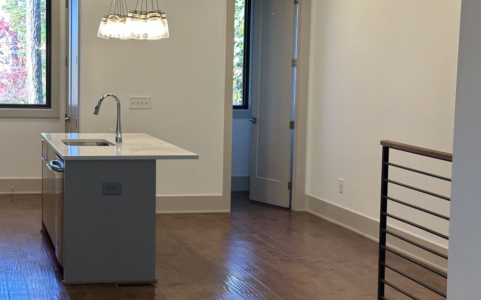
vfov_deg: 17.6
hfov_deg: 27.6
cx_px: 144
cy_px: 158
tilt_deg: -6.1
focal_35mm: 74
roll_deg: -0.4
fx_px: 970
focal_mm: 6.86
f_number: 1.78
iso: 80
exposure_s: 1/120
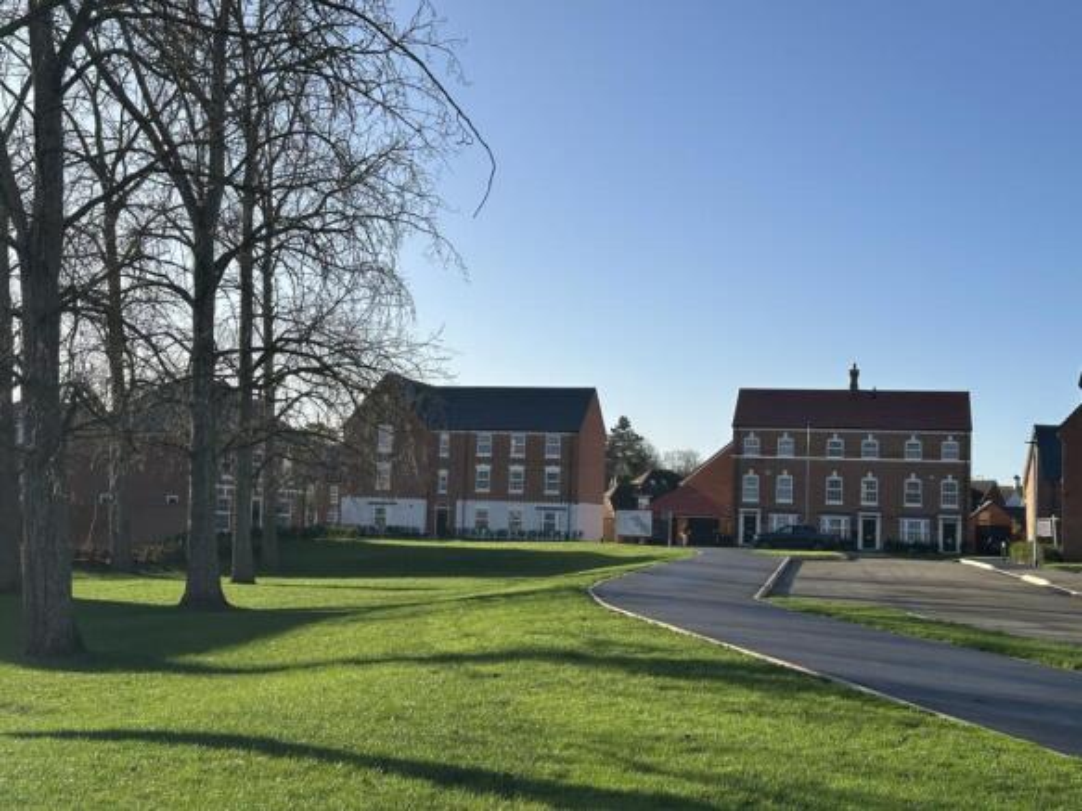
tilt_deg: +3.2
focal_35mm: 48
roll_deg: -2.0
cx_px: 541
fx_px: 1500
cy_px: 406
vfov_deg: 30.3
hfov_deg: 39.7
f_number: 1.78
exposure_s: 1/4184
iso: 64
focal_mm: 6.86
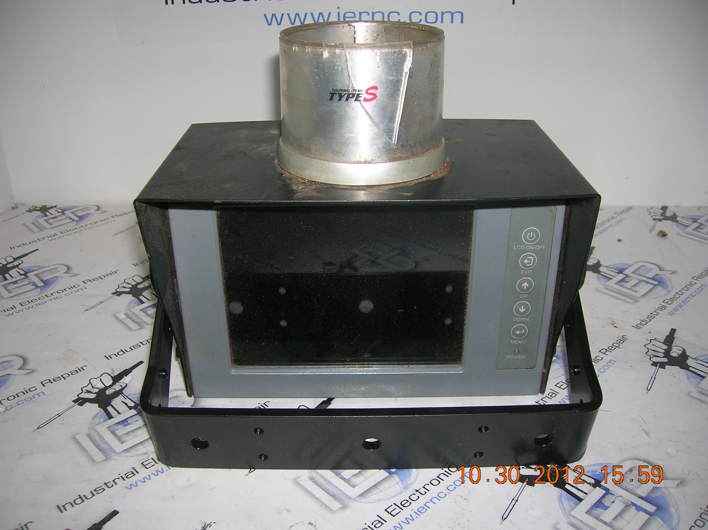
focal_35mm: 34
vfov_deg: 41.7
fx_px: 695
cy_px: 265
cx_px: 354
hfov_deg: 54.0
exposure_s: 1/60.1
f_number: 2.9
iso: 50
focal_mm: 5.7
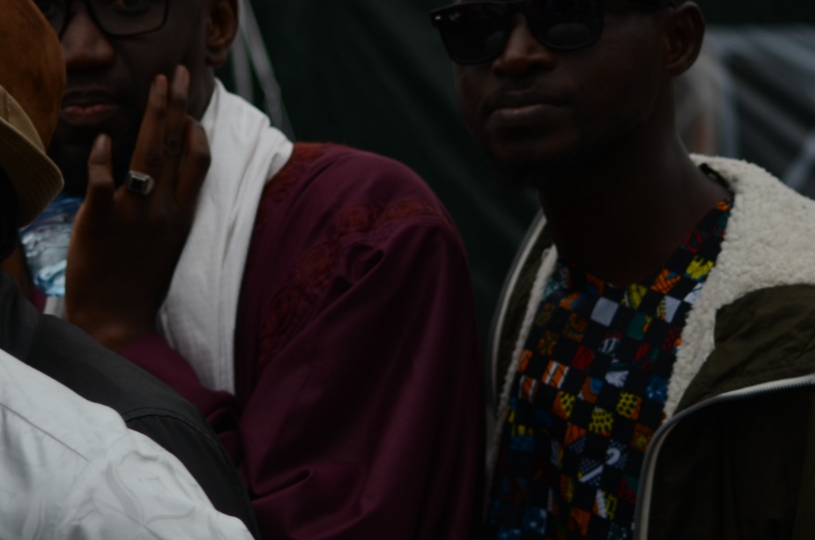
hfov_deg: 8.4
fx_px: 5535
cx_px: 208
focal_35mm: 245
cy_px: 324
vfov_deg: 5.6
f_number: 4
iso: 100
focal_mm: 70
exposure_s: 1/200
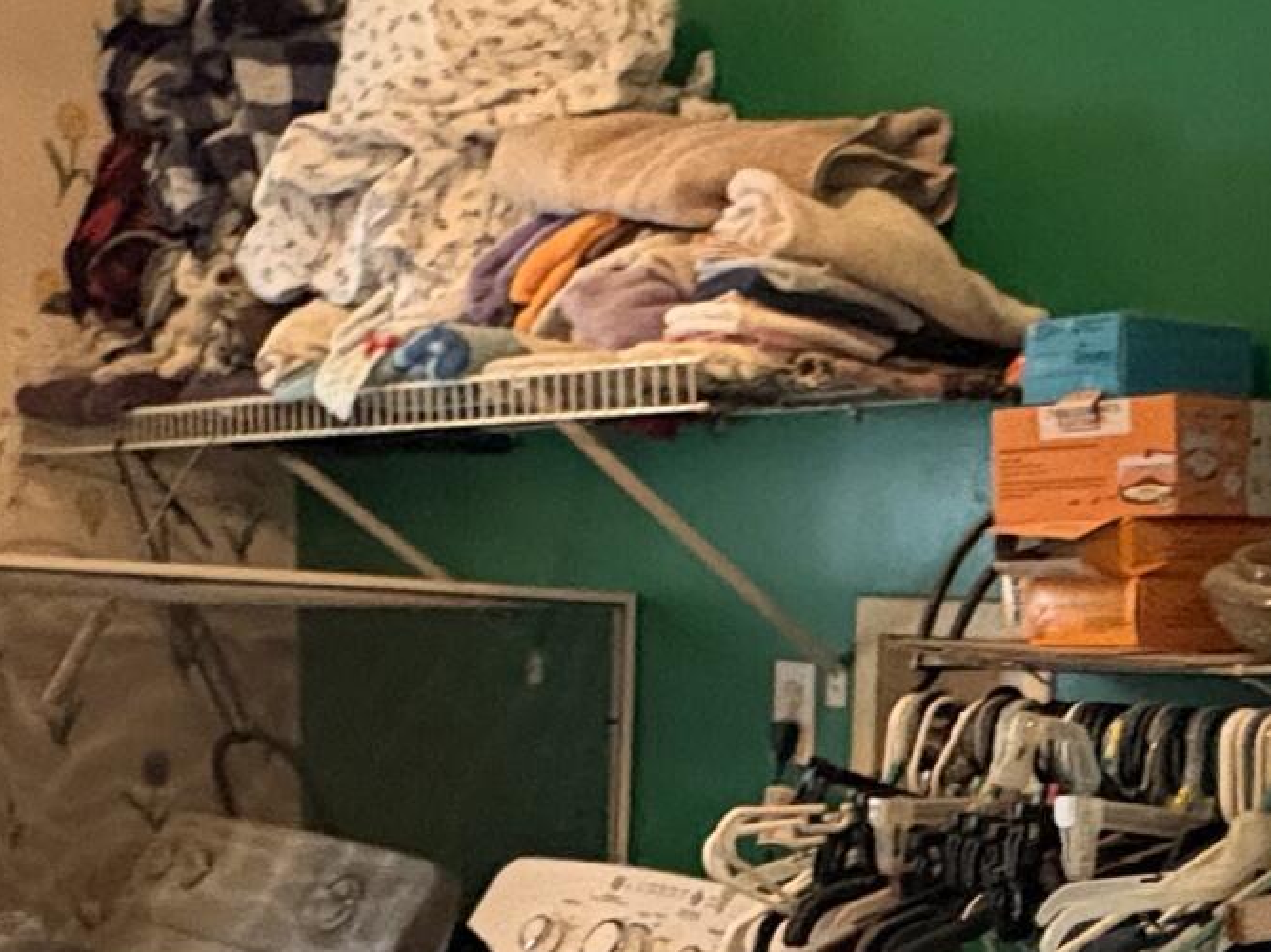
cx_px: 957
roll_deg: -0.5
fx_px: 2313
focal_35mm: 63
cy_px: 889
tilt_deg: -7.9
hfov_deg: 30.2
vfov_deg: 22.6
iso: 800
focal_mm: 2.22
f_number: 2.2
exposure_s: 1/40
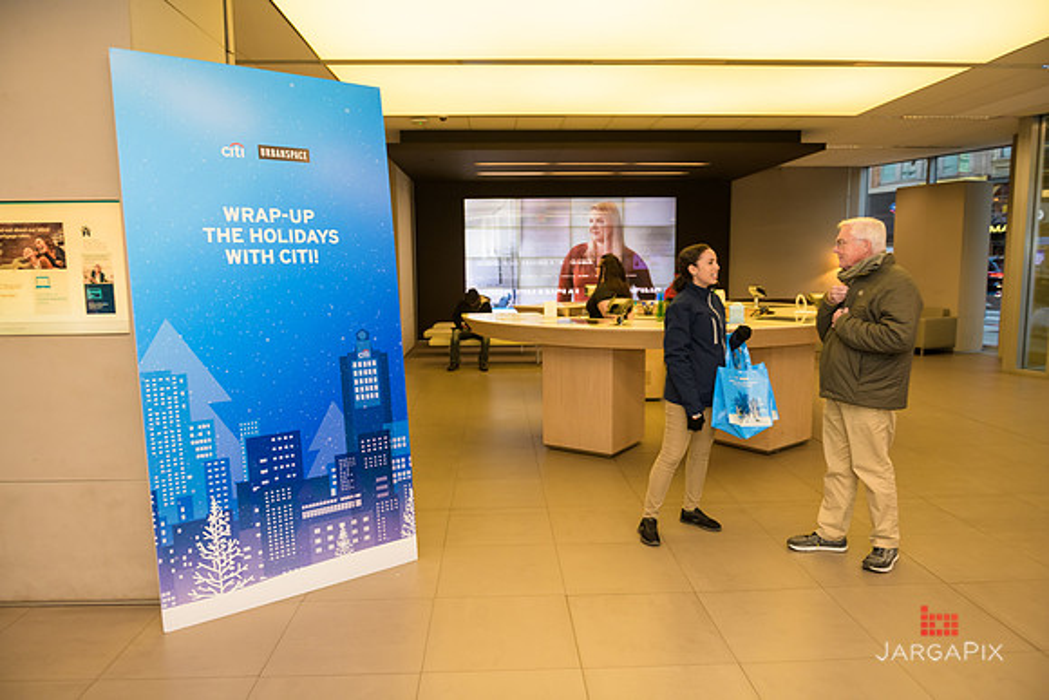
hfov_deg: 73.7
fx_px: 699
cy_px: 350
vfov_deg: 53.2
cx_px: 524
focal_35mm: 24
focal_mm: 24
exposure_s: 1/125
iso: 800
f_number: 3.2
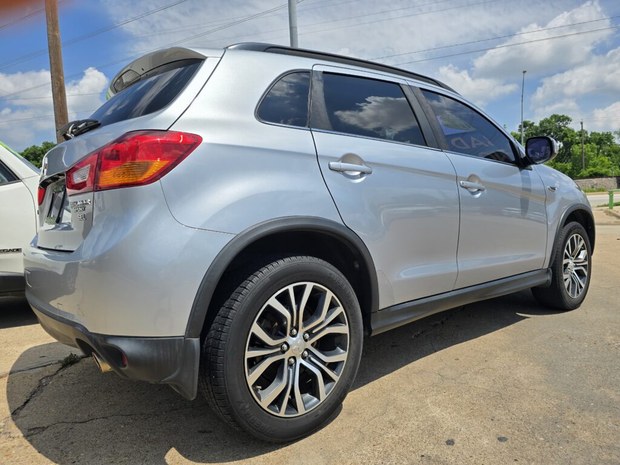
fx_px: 412
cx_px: 310
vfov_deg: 58.9
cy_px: 232
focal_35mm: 23
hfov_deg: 73.9
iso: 12
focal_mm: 6.3
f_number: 1.7
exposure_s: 1/2259
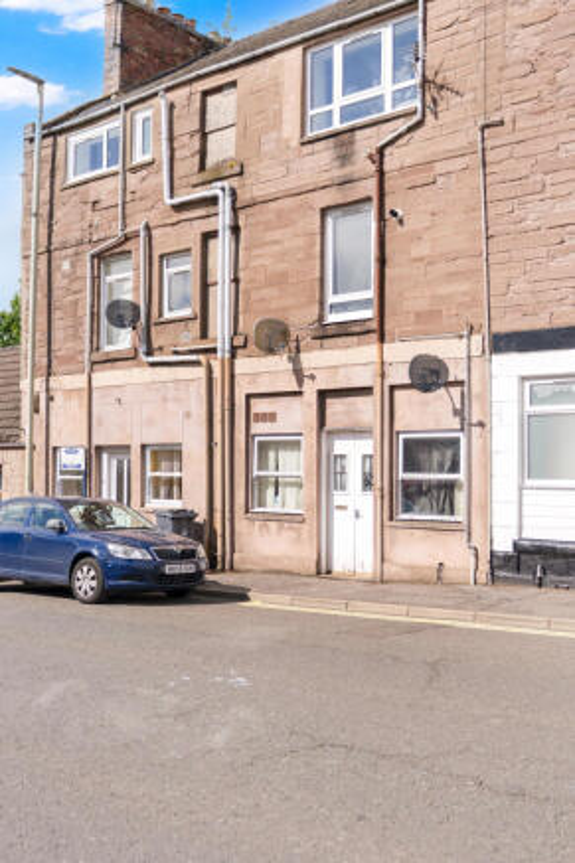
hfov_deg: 34.2
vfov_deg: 49.6
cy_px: 432
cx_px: 288
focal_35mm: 39
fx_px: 935
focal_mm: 26
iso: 200
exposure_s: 1/5000
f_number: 2.8
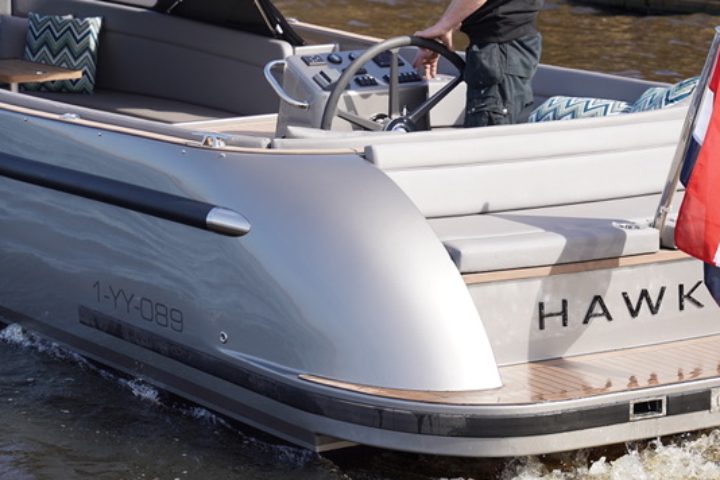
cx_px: 316
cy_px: 77
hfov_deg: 17.3
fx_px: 2372
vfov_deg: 11.5
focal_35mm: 119
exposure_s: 1/640
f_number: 3.5
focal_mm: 58.3
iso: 100
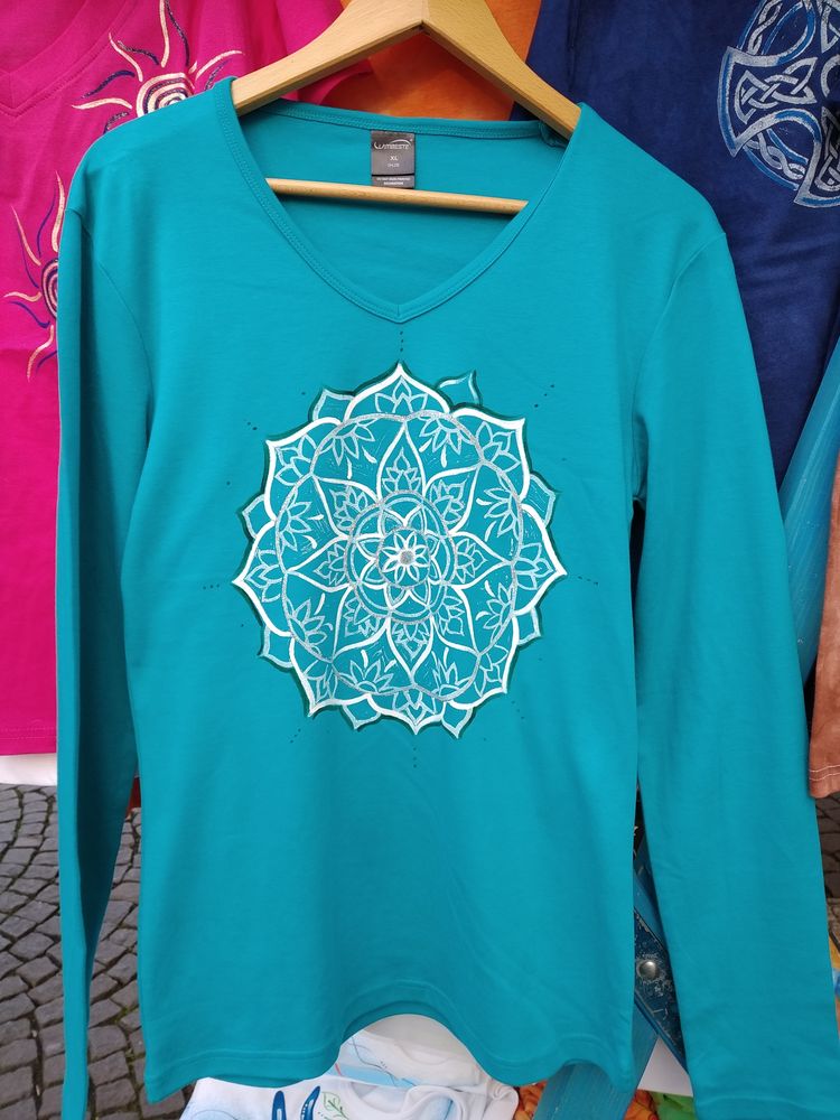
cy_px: 560
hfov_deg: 53.1
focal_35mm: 26
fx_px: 841
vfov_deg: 67.3
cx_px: 420
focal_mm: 3.82
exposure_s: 1/105
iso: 100
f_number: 2.2
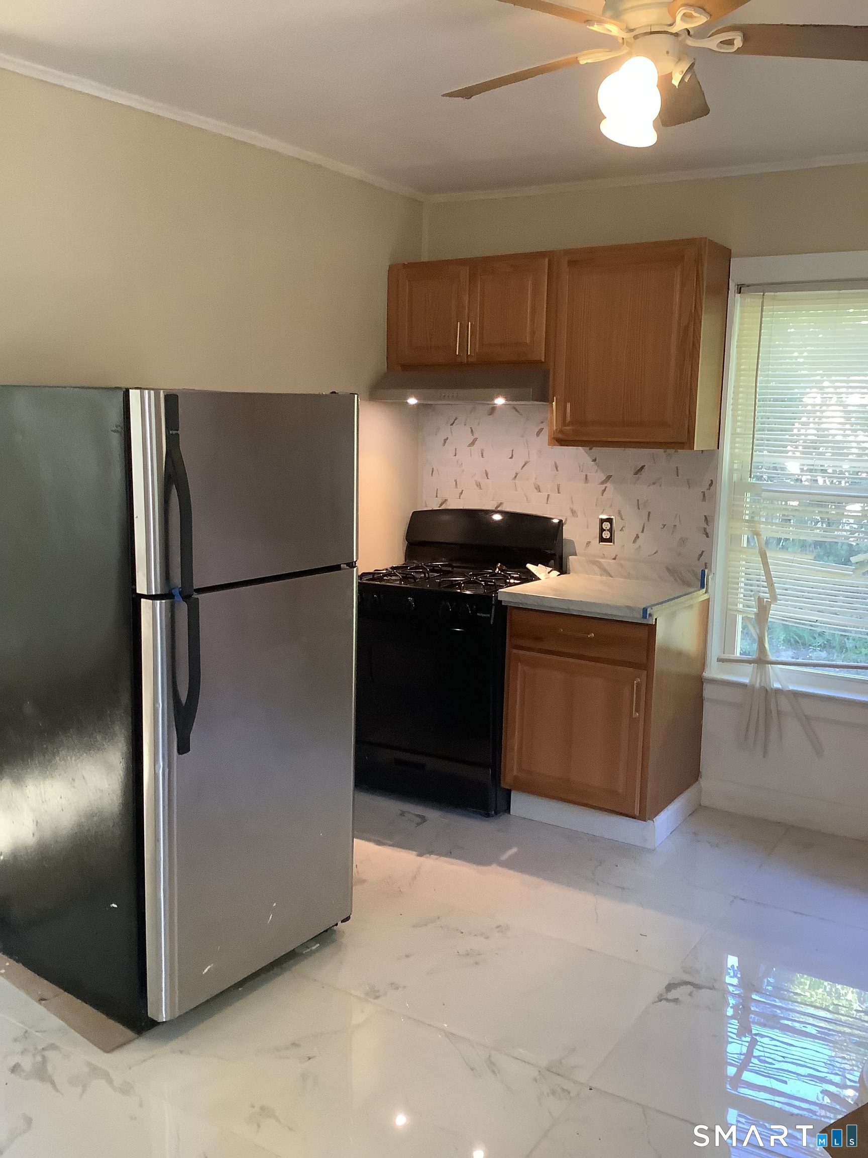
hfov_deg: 45.4
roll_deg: -0.8
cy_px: 579
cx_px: 434
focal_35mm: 31
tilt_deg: -9.2
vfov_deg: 58.4
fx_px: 1036
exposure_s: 1/60
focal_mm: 3.3
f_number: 2.4
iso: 320
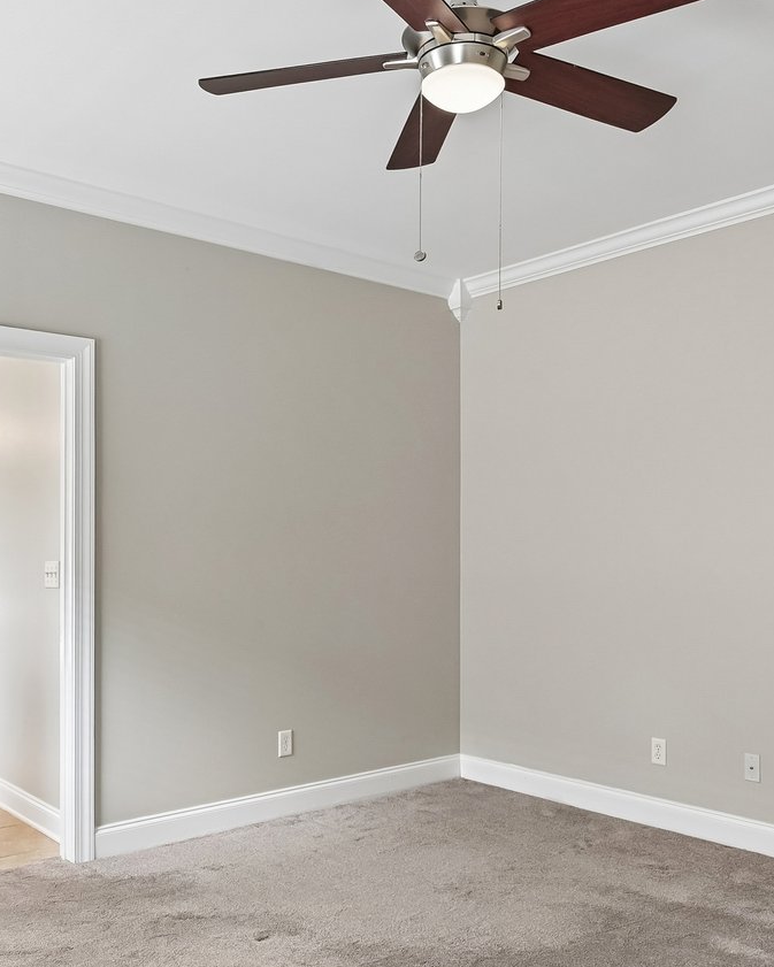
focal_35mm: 32
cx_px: 377
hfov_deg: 45.8
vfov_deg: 55.4
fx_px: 916
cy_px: 564
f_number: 8
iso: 400
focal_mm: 14
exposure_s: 1/15
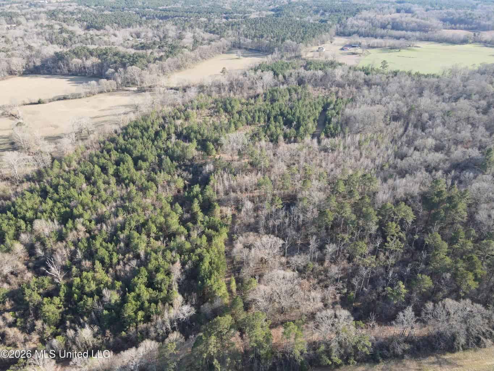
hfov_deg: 71.6
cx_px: 247
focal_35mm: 24
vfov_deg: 56.8
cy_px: 186
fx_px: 343
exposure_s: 1/90
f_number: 2.8
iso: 100
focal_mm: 4.5
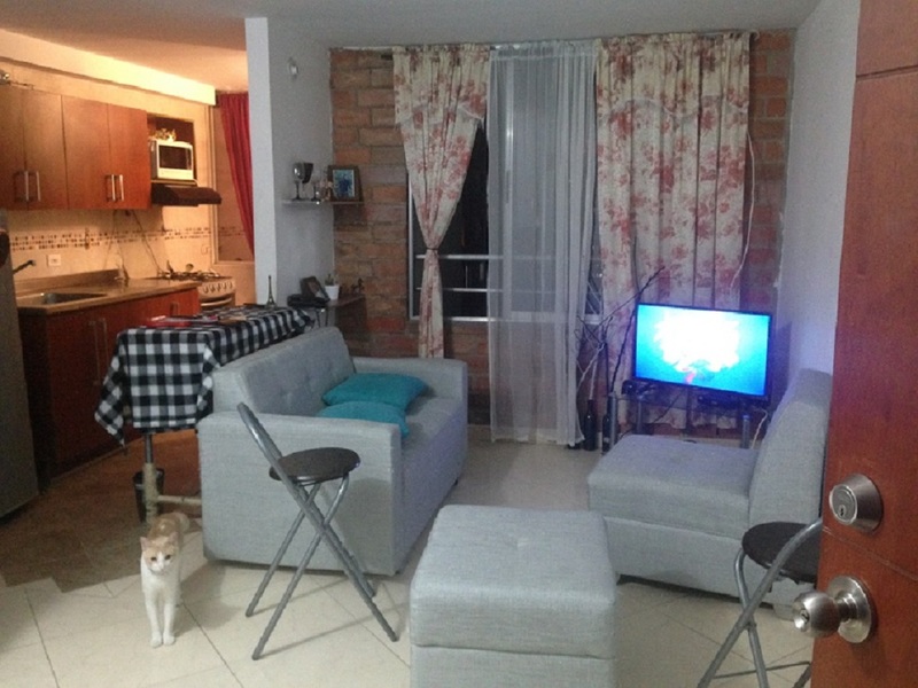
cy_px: 344
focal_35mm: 33
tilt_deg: -9.1
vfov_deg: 42.9
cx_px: 459
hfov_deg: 55.4
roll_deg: +0.9
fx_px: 875
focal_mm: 4.12
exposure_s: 1/15
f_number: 2.4
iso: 320
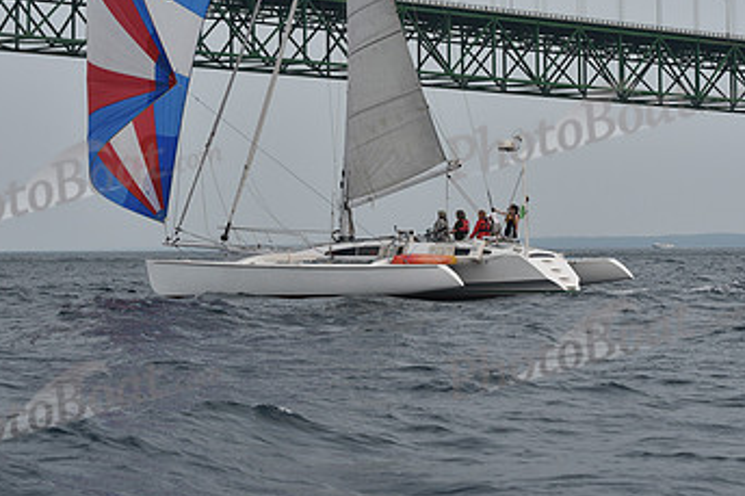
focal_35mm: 118
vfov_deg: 11.5
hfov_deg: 17.4
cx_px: 335
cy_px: 43
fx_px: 2441
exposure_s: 1/1000
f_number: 6.3
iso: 250
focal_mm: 70
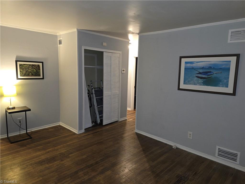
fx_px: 163
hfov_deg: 73.9
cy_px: 92
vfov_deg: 58.9
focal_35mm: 23
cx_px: 122
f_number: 1.7
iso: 125
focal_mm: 6.3
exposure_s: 1/13.4
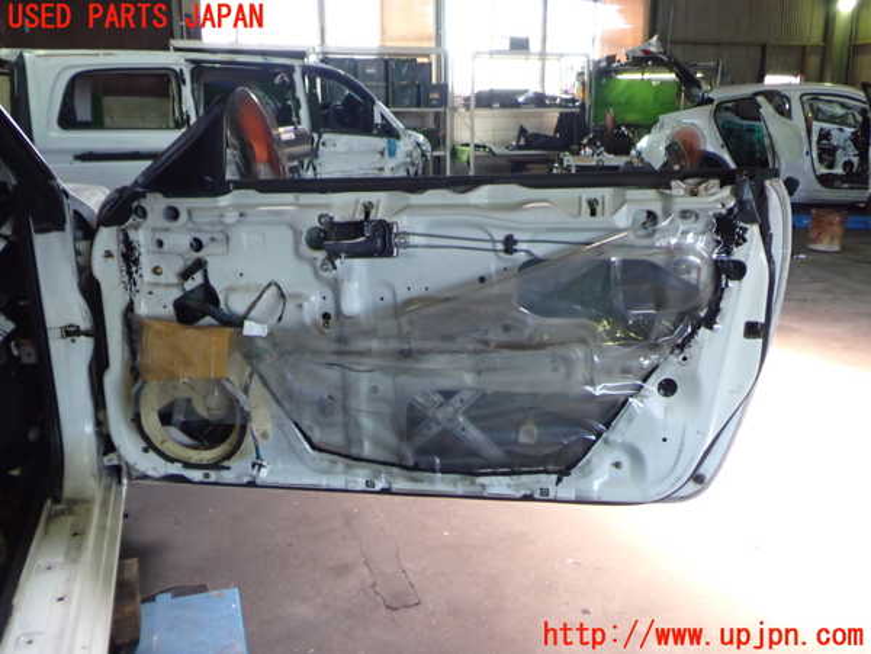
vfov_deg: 44.2
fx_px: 805
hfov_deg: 56.8
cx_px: 436
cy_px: 327
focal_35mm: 32
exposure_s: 1/30
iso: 500
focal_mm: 5.79
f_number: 2.4
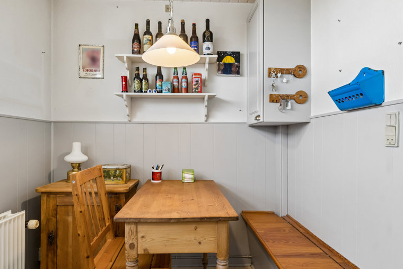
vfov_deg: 60.6
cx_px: 198
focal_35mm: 21
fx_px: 230
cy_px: 138
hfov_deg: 82.5
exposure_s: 1/30
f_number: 8
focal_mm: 13
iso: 200
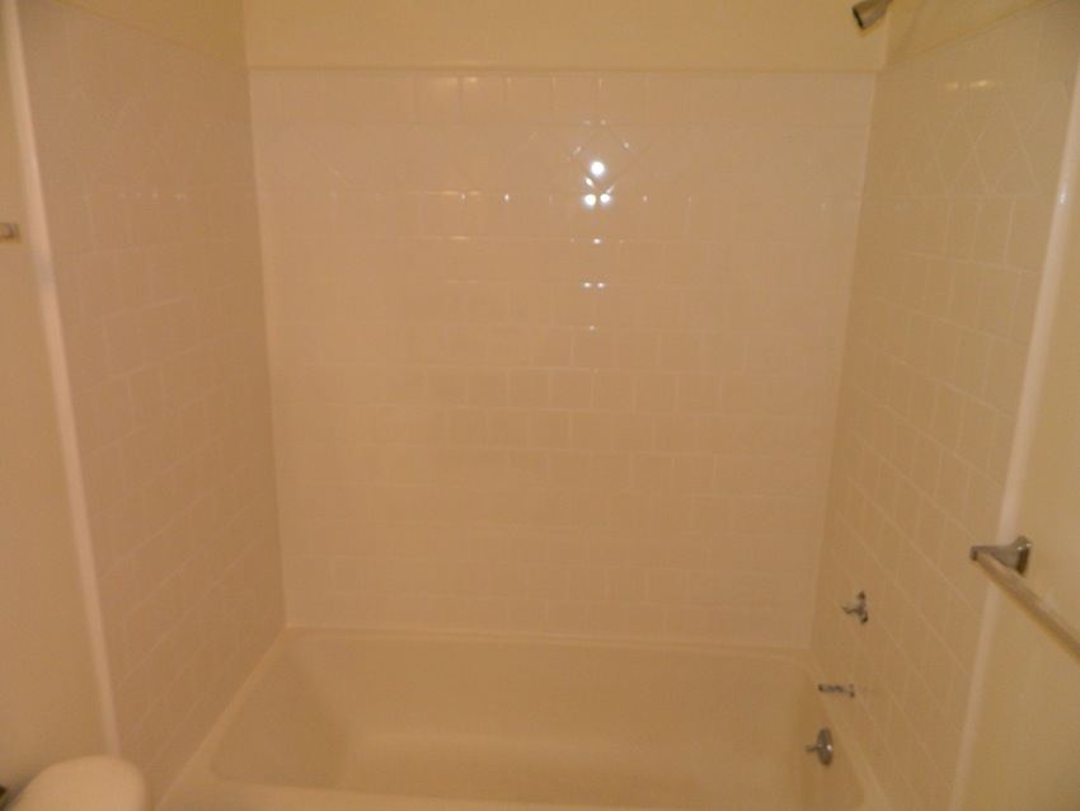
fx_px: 780
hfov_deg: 69.4
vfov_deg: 54.9
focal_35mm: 25
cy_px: 406
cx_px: 540
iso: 200
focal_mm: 4.5
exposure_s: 1/30
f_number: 3.1
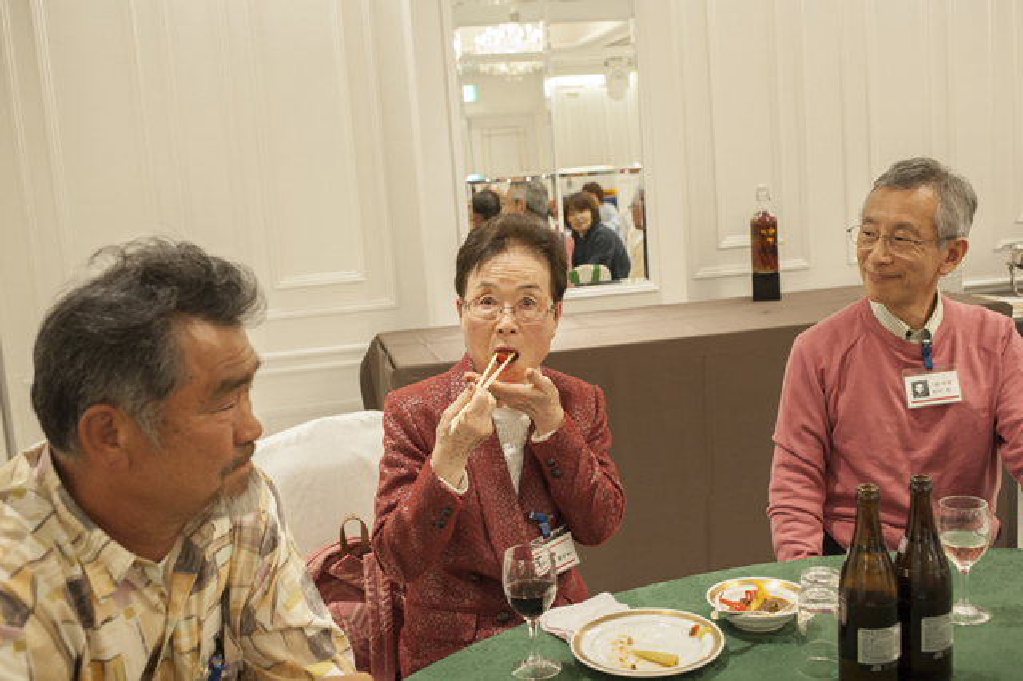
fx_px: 994
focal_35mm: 35
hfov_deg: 54.5
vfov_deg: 37.8
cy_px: 340
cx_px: 512
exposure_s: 1/100
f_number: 5.6
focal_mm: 35
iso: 1600
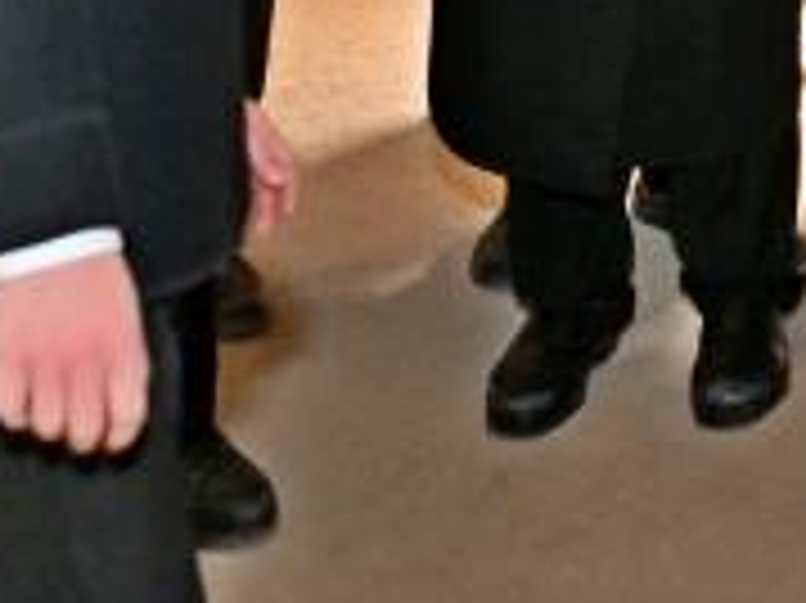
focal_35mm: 132
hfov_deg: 14.1
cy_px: -614
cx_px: 1157
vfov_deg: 10.3
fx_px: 3071
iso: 800
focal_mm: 24
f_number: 4
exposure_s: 1/200
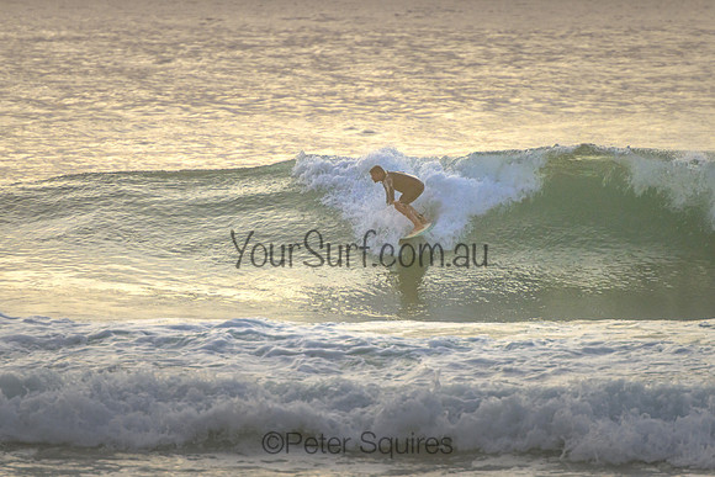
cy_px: 209
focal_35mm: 550
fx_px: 10922
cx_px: 391
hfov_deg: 3.7
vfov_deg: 2.5
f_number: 5.6
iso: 560
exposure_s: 1/2000
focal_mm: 400
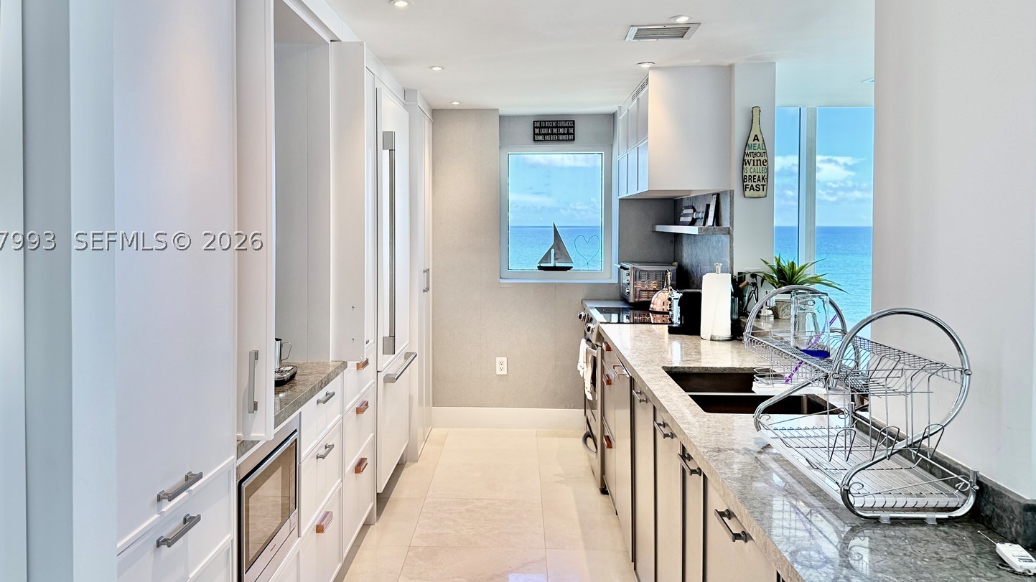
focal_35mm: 29
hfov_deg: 66.0
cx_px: 482
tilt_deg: -0.9
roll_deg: -0.1
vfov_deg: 40.0
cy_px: 240
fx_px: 796
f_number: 1.78
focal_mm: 6.76
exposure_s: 1/266
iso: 100
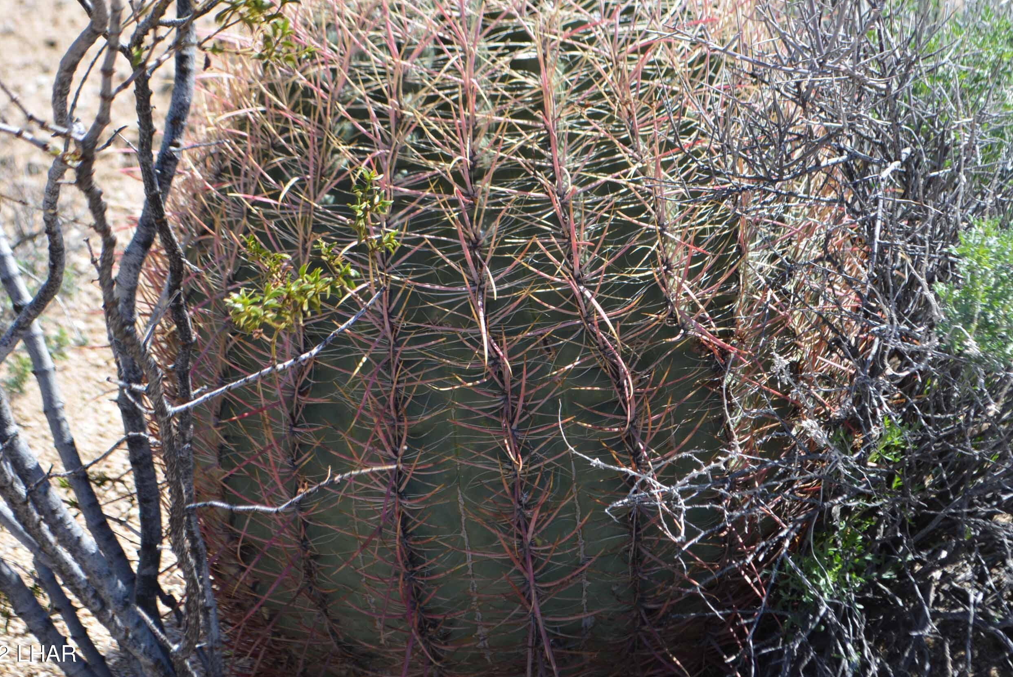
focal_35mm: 100
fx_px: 2805
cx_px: 552
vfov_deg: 13.8
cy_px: 283
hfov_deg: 20.5
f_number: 8
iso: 200
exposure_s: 1/250
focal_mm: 55
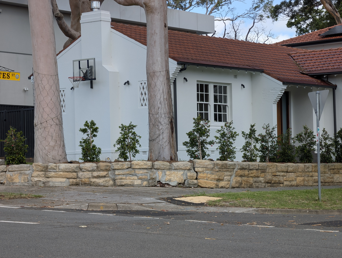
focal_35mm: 110
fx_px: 1088
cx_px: 171
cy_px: 129
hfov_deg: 17.9
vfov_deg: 13.5
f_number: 2.8
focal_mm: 18
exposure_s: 1/212
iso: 16
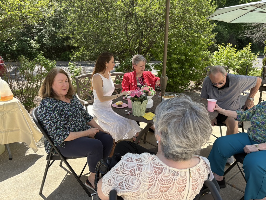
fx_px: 200
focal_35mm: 26
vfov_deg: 53.1
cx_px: 133
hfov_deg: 67.3
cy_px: 100
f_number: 1.6
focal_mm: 5.96
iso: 64
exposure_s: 1/987
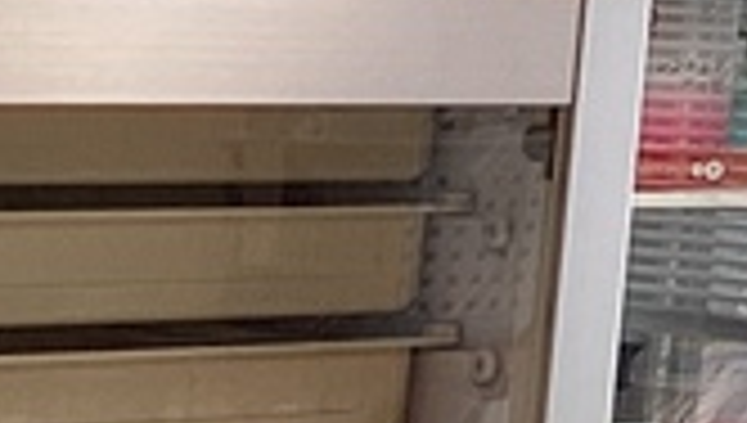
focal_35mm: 203
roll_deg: -0.6
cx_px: 2205
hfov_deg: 8.8
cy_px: -648
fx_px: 4027
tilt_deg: +10.6
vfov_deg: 5.8
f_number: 2.4
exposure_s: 1/120
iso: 32
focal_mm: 3.3
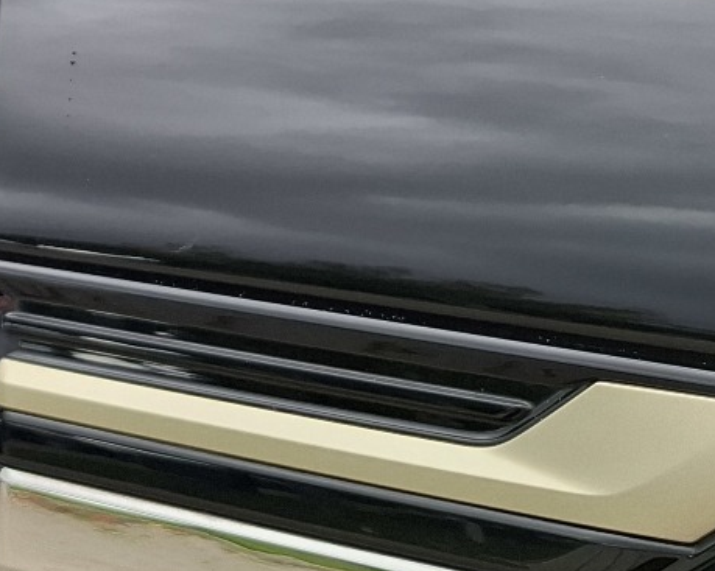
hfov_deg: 18.9
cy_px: -78
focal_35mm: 88
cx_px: -386
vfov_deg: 16.8
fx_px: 1862
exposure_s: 1/184
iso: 50
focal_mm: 5.54
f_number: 1.8
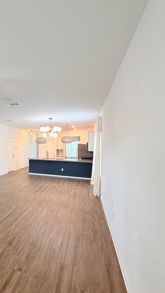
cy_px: 145
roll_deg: -0.6
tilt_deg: +0.2
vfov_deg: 83.8
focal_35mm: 21
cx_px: 3
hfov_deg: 45.8
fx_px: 163
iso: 160
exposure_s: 1/60
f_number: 2.2
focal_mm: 2.22
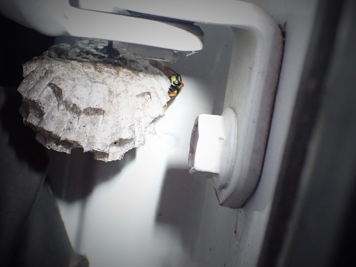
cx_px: 178
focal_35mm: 30
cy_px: 134
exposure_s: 1/30
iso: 800
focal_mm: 5.4
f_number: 6.3
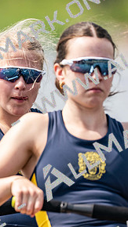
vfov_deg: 1.7
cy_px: 127
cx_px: -24
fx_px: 7589
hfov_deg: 1.0
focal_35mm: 1257
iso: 400
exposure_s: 1/2500
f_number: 4
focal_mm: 600
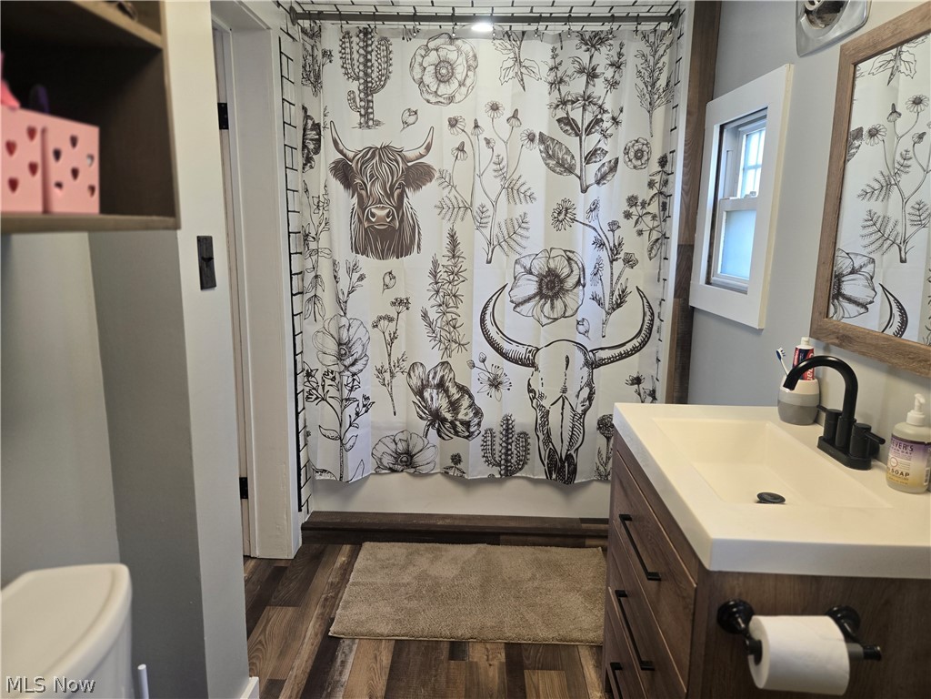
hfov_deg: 73.9
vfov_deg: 58.9
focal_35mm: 23
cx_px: 466
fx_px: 619
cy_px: 350
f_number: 1.8
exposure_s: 1/120
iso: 100
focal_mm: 5.4
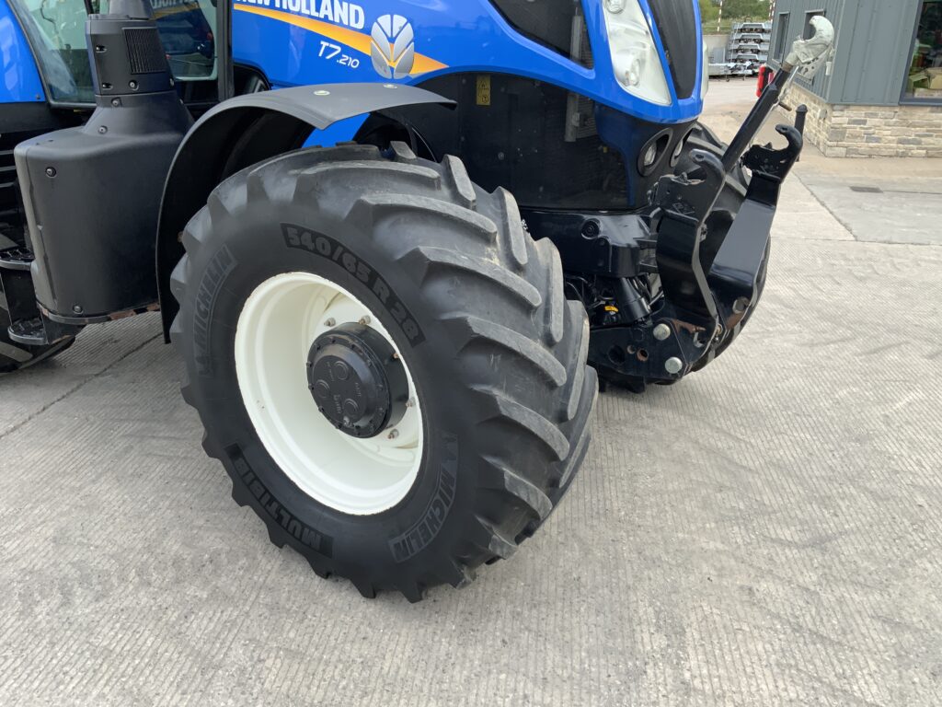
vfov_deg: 48.2
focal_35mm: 29
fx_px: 789
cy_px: 354
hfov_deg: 61.7
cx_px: 471
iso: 16
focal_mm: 3
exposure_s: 1/132
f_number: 1.8
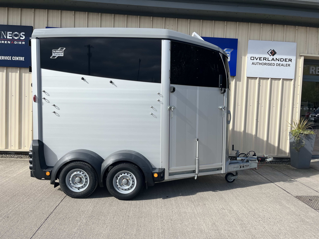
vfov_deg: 53.1
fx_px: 240
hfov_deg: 67.3
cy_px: 120
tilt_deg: -4.8
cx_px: 160
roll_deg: -1.4
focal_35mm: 26
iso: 50
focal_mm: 5.1
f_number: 1.6
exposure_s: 1/3049
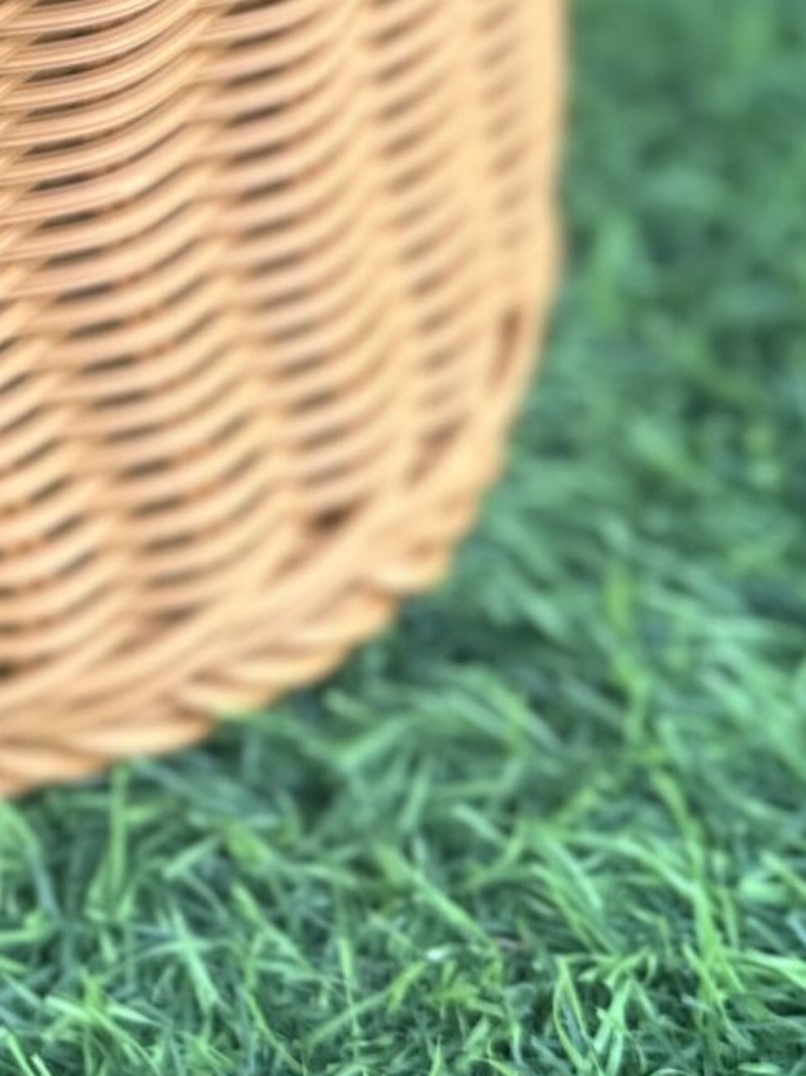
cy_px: -535
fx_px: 2920
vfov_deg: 18.5
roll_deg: -1.5
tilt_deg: -29.5
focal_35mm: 94
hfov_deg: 14.0
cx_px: -618
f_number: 1.78
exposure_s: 1/121
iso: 80
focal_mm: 6.86
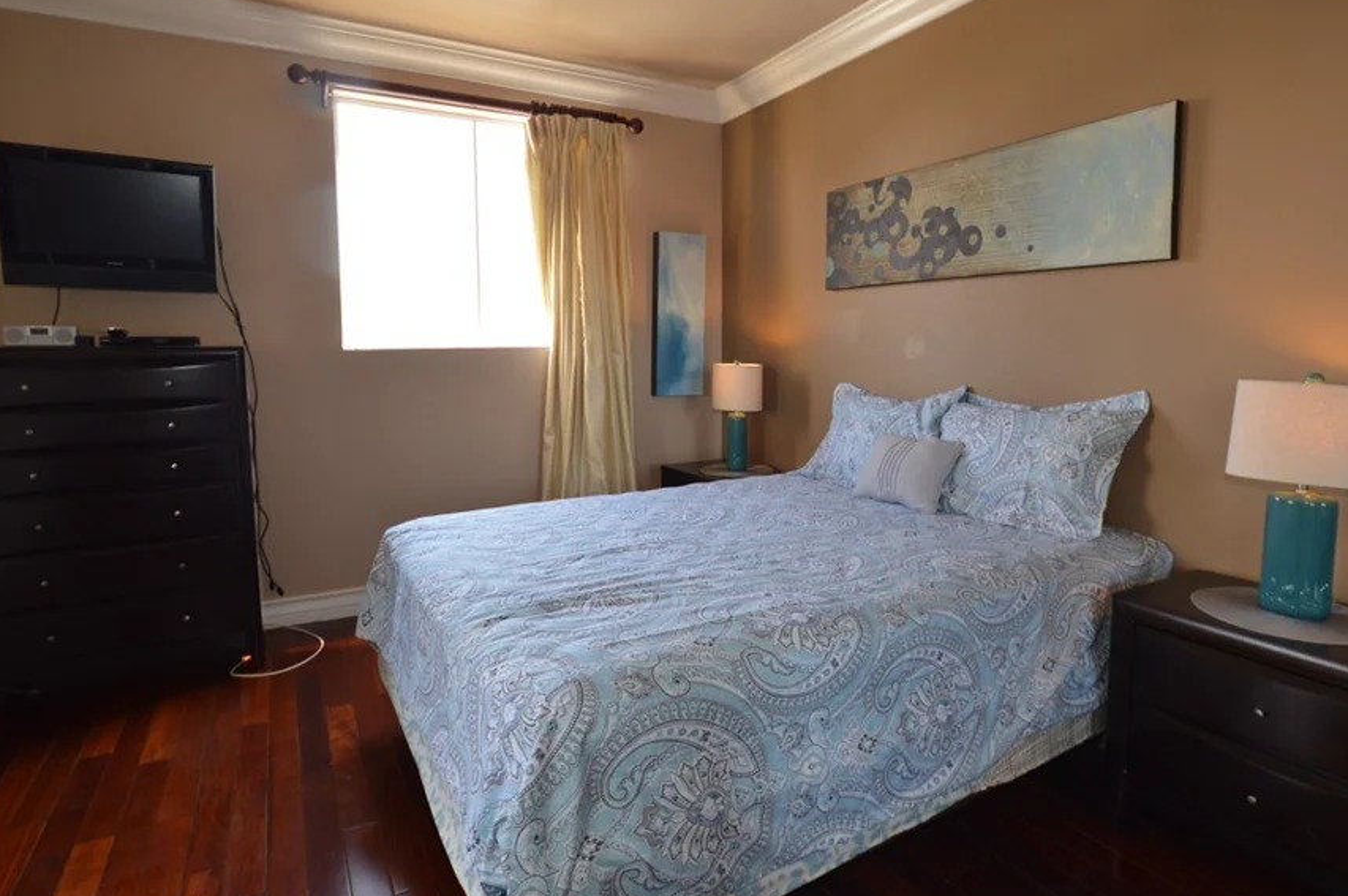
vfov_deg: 67.2
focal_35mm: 18
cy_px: 414
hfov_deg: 90.1
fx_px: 673
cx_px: 668
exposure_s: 1/100
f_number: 5
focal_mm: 10
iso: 400
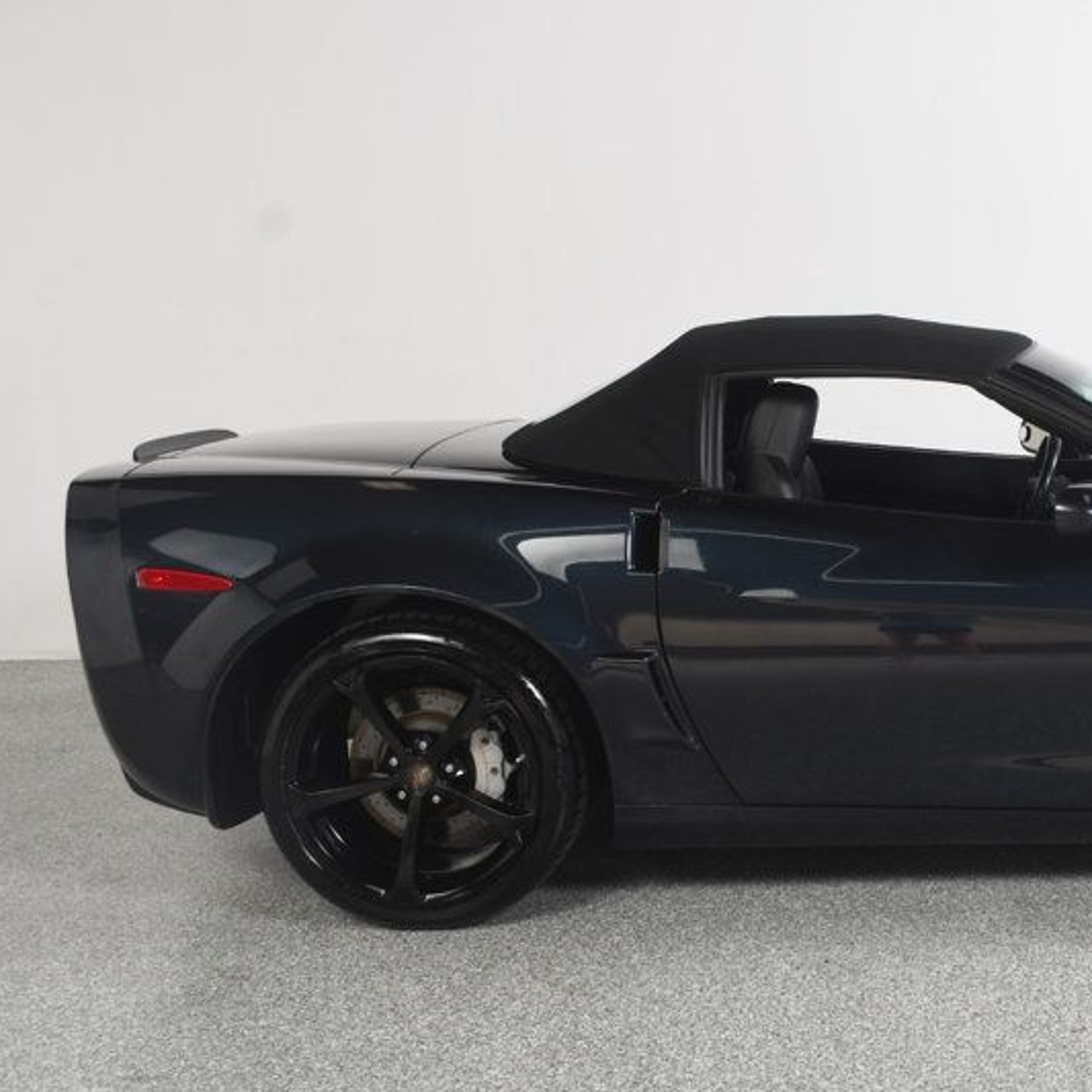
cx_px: 992
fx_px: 1749
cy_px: 535
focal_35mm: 49
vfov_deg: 34.7
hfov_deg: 32.8
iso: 100
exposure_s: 1/160
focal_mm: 20
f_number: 7.1
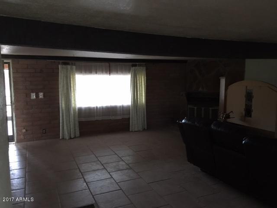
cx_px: 138
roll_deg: +0.9
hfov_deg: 61.7
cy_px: 104
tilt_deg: -3.3
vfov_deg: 48.2
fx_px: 232
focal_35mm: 29
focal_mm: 4.15
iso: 250
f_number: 2.2
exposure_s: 1/15
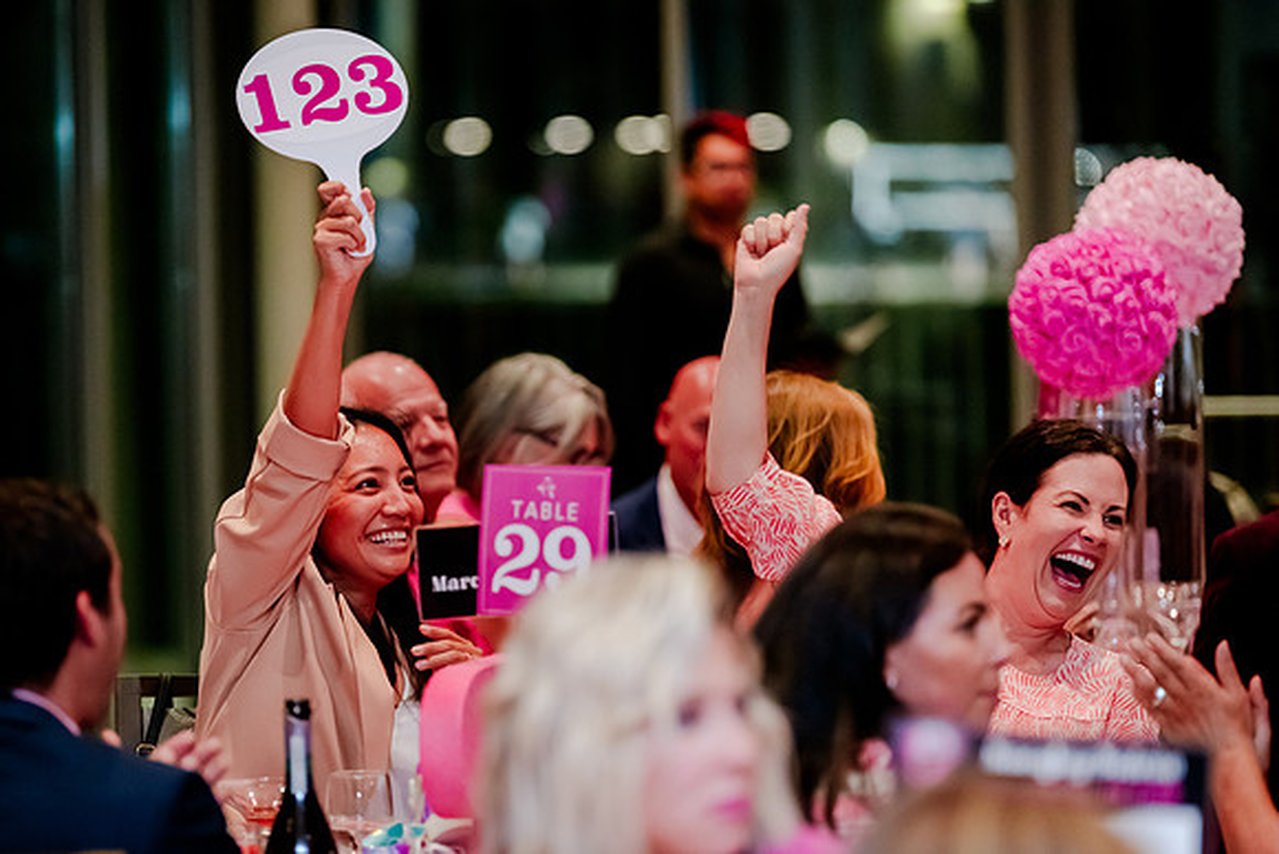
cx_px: 560
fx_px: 6741
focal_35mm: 190
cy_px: 480
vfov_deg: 7.2
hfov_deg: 10.8
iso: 5000
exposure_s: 1/250
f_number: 2.8
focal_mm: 165
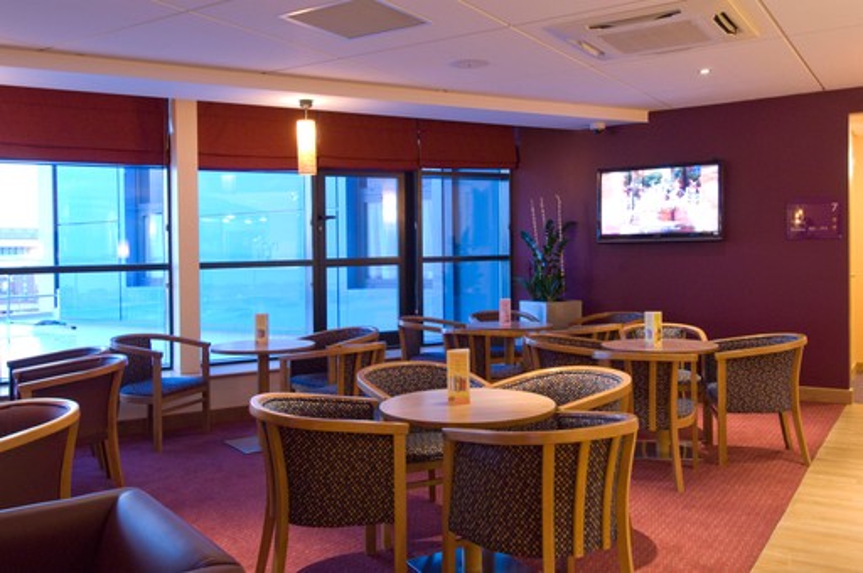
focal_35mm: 33
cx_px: 432
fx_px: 790
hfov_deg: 57.3
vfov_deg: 39.9
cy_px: 286
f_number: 8
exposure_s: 1/1.67
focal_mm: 22
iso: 400
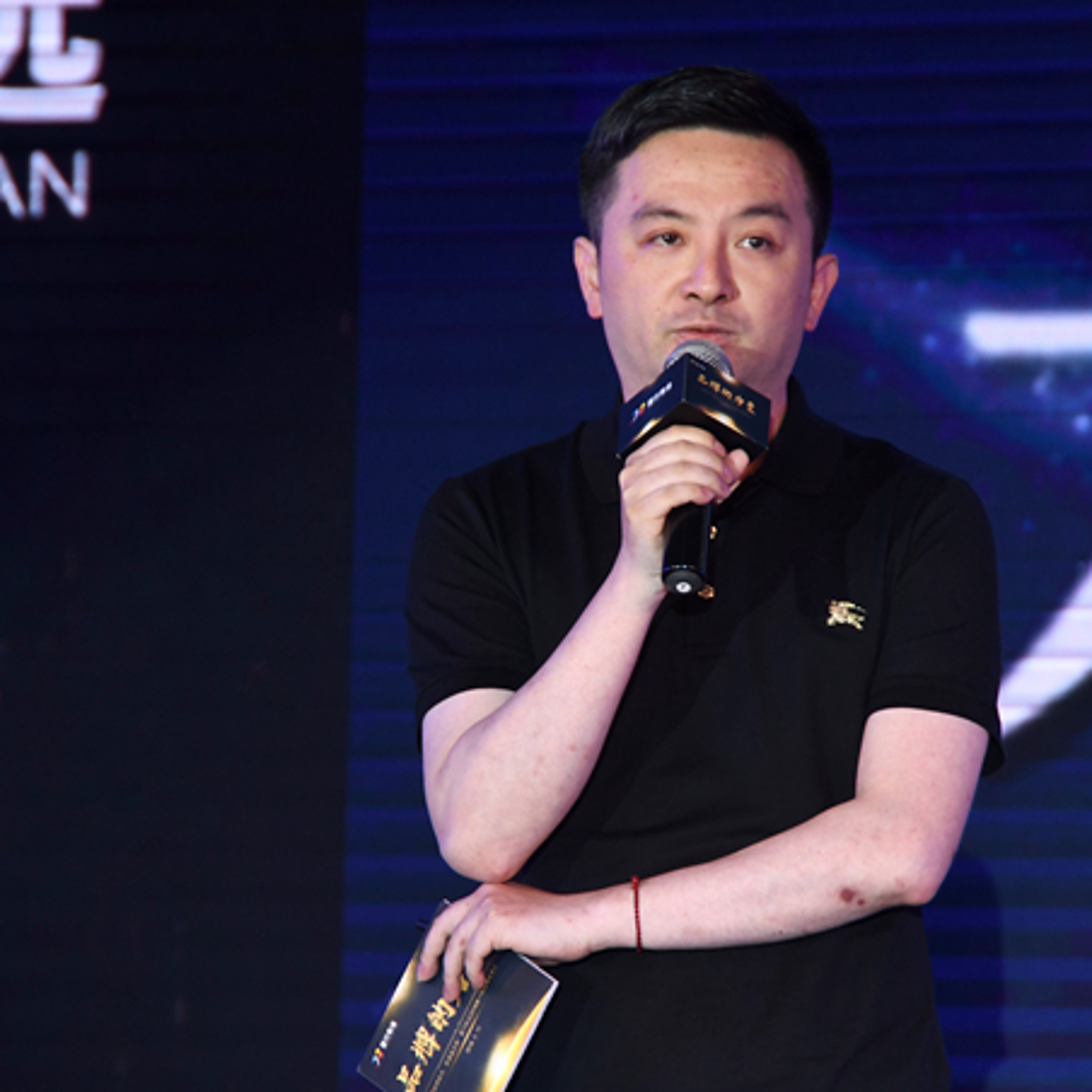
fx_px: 12063
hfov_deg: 5.2
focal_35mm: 338
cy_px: 588
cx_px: 575
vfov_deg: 5.2
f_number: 8
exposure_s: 1/160
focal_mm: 150
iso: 800
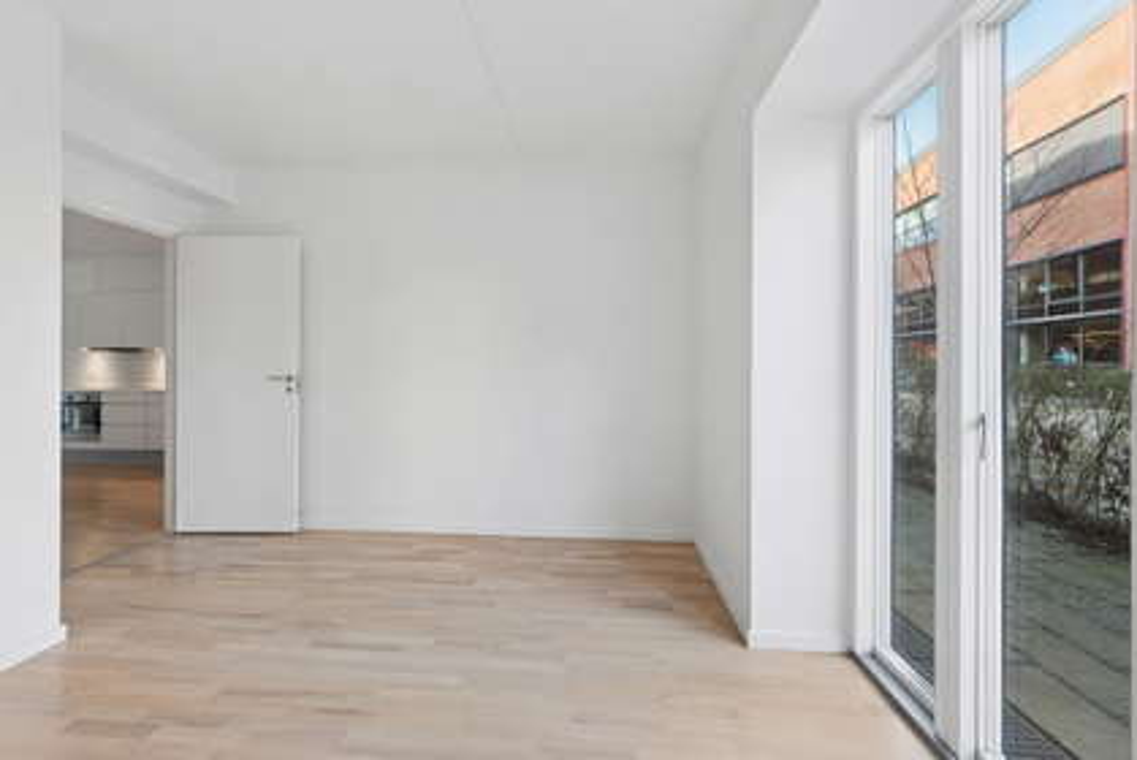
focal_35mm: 15
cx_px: 568
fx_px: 474
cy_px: 380
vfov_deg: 77.4
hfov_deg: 100.4
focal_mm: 10
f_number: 8
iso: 200
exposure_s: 1/3.33
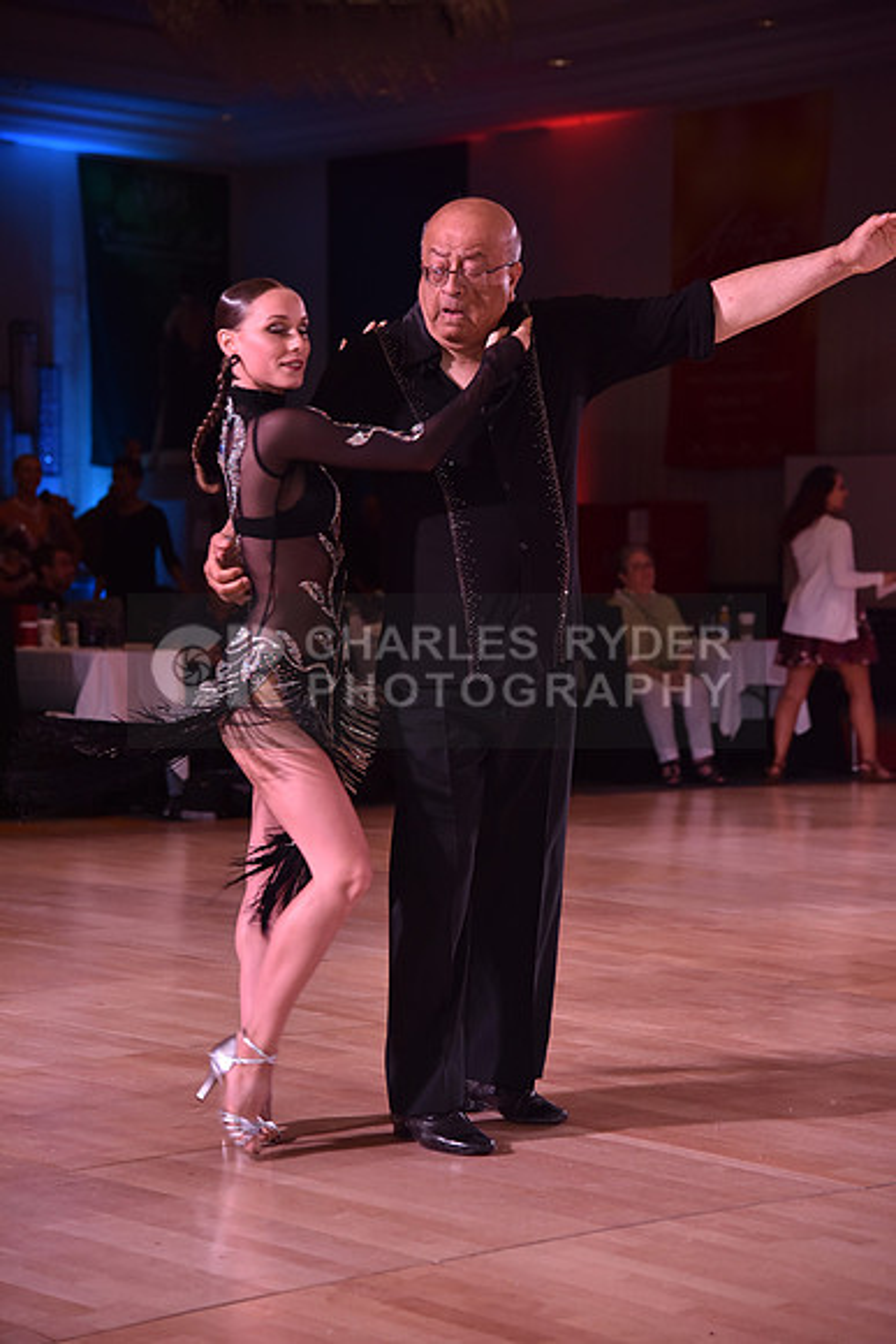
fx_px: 3171
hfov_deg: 16.1
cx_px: 448
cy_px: 672
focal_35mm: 85
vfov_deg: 23.9
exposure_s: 1/250
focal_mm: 85
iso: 1250
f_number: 4.5
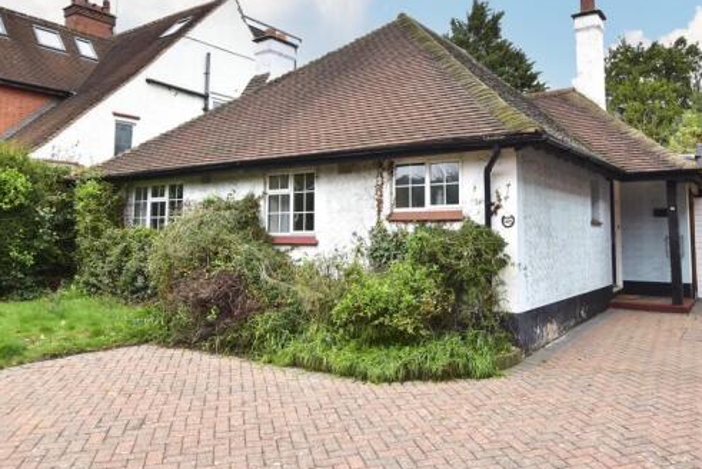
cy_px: 181
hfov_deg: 64.9
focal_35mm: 28
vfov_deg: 46.1
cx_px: 420
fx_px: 546
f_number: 8
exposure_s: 1/250
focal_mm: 14
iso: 640
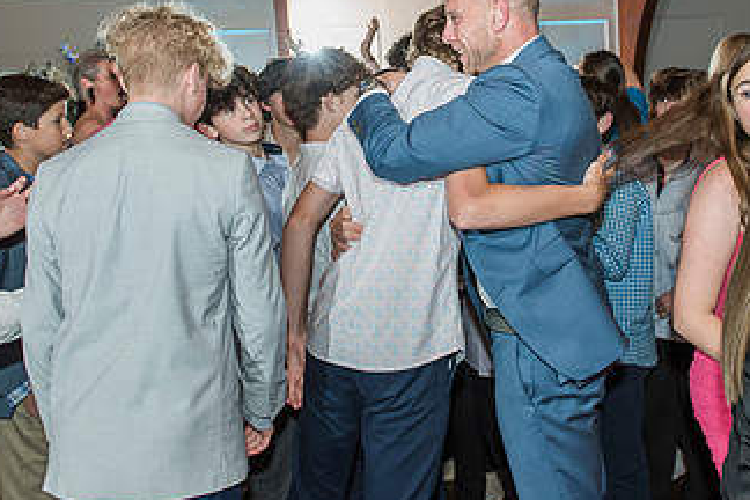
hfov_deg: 45.3
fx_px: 896
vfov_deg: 30.5
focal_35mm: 43
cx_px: 435
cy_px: 105
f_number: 4
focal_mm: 24
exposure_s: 1/125
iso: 800
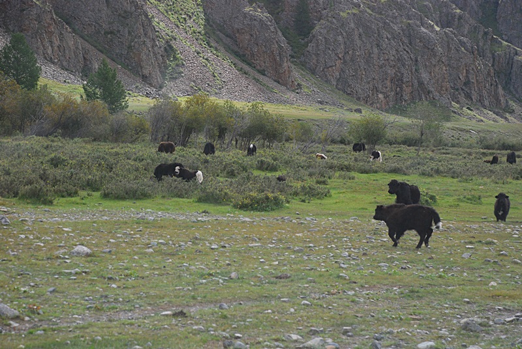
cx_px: 261
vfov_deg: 12.2
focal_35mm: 112
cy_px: 174
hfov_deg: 18.2
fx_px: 1634
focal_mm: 75
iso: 400
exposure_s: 1/640
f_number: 5.6
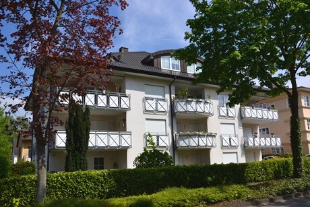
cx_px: 155
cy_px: 104
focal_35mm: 32
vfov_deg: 41.7
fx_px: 271
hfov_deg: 59.5
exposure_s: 1/500
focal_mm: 21
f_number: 11
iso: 280
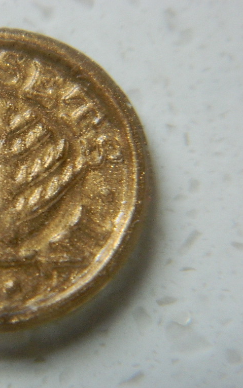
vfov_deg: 14.3
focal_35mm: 146
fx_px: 1546
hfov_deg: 8.9
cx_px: -14
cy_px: 194
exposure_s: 1/60
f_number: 4.5
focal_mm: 18.6
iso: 400
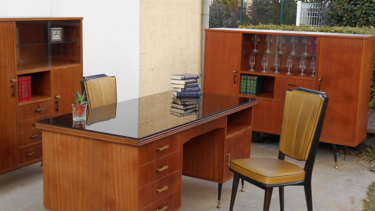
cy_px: 103
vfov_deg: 22.2
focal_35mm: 54
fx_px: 537
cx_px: 158
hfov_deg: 38.4
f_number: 3.9
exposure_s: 1/125
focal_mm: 6.7
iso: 80
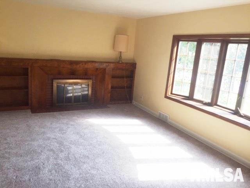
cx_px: 125
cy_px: 94
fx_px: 209
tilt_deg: -12.0
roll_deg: -4.0
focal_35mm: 29
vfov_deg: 48.2
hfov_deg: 61.7
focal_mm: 4.15
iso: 40
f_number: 2.2
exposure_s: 1/120
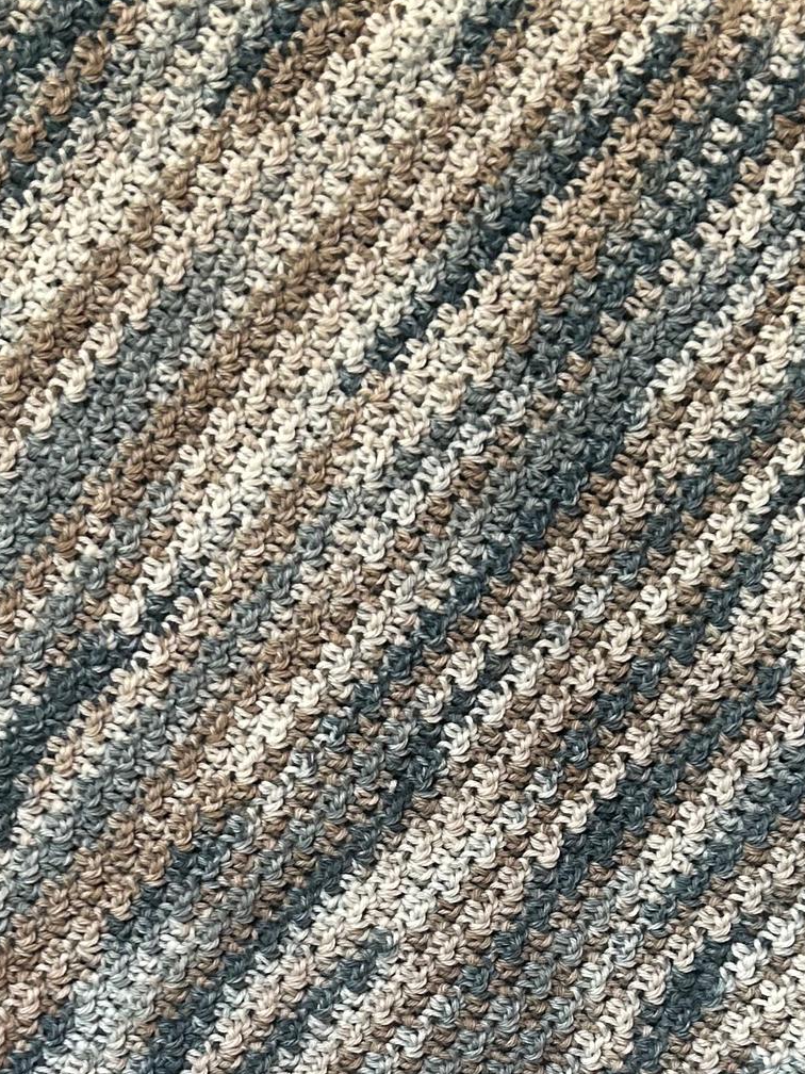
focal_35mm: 66
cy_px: 957
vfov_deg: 28.3
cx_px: 405
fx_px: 2046
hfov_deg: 22.3
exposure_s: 1/60
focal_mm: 5.7
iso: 250
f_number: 1.5
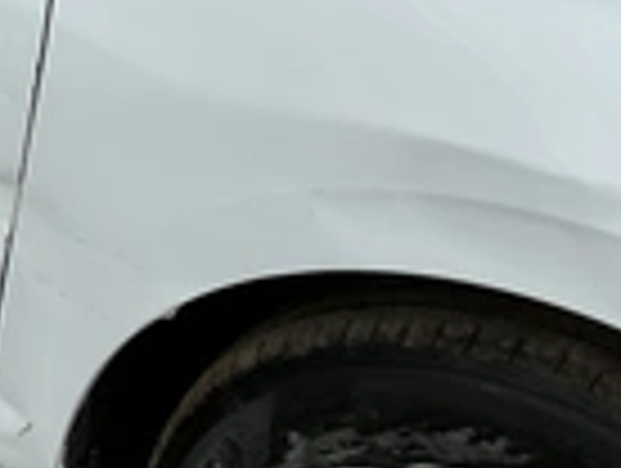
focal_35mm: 81
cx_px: -234
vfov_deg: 17.8
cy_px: -14
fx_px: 1456
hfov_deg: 21.3
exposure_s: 1/2667
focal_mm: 3
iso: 25
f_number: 1.8
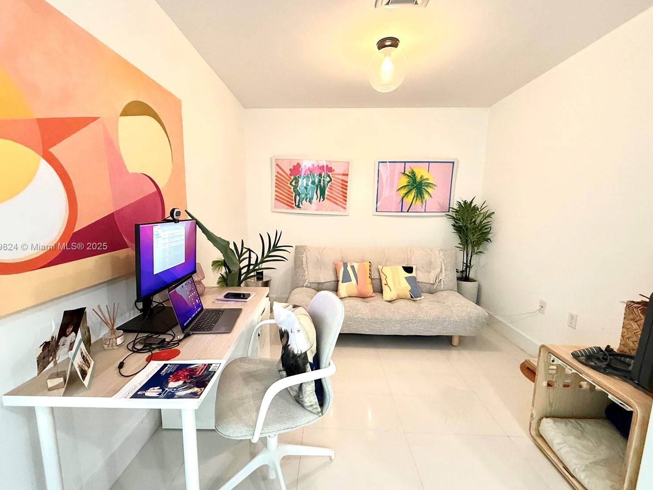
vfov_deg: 81.8
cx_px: 318
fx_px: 283
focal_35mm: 15
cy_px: 247
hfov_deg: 98.1
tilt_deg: -8.0
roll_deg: -0.3
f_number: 2.2
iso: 500
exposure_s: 1/60
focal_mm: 2.22
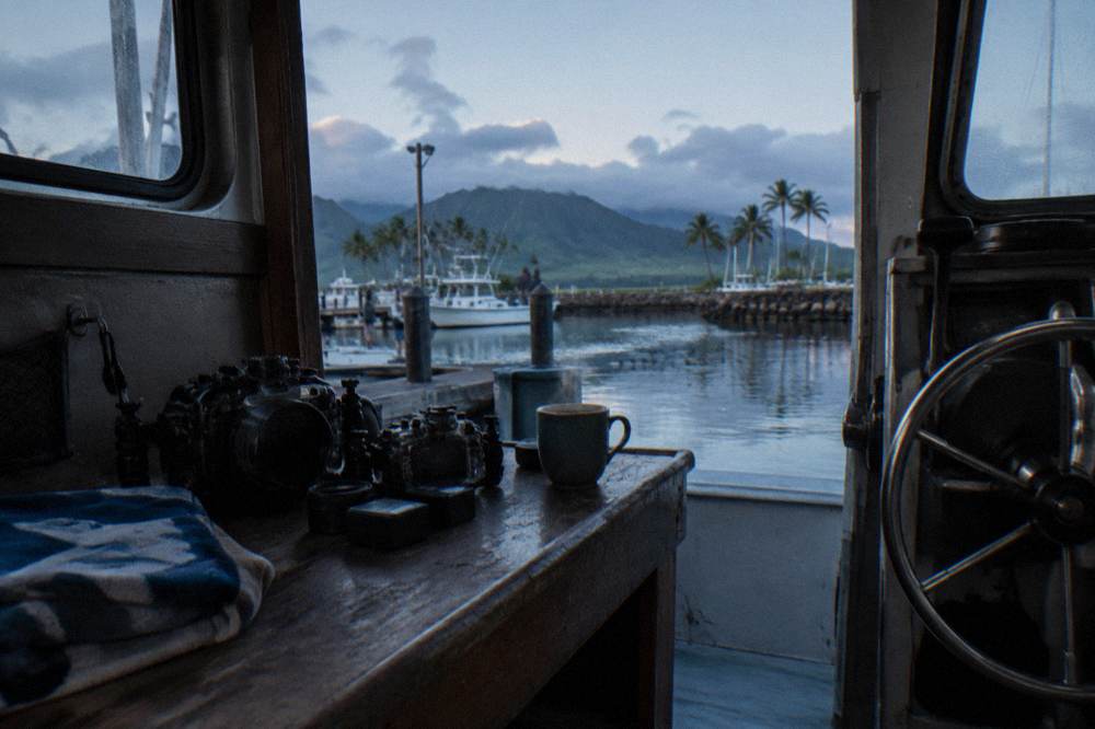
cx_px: 548
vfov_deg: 27.5
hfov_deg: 40.4
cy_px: 364
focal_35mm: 49
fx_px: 1490
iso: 6400
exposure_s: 1/25
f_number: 9
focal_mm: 49
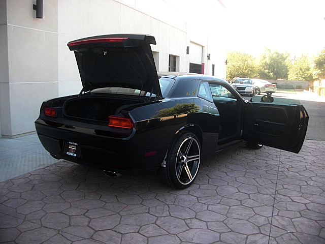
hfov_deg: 51.4
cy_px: 122
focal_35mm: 36
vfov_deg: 39.7
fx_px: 338
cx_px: 162
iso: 50
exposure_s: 1/80
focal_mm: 6.3
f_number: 2.8
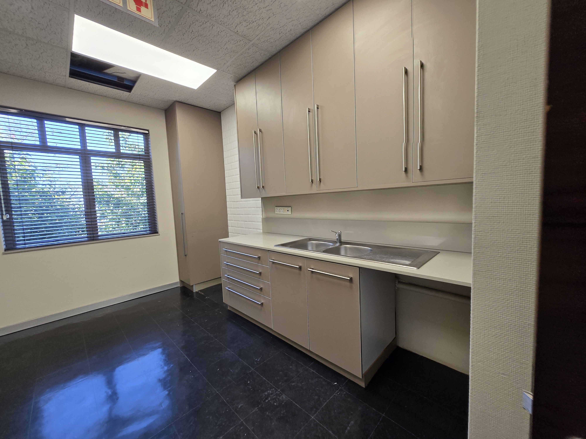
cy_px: 220
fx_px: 220
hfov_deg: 106.2
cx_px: 293
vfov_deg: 89.9
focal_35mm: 13
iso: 50
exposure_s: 1/50
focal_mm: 1.7
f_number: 2.2
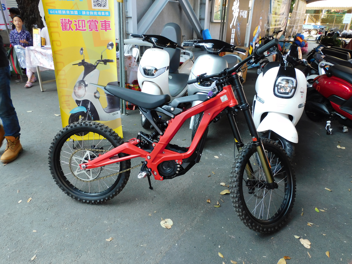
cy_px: 132
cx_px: 176
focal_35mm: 24
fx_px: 244
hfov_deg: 71.6
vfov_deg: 56.8
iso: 125
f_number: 3.3
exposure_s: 1/100
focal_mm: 4.3
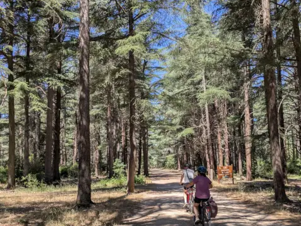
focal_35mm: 34
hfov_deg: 53.6
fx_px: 296
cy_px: 124
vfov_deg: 41.7
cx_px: 179
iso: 49
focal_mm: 4.38
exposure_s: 1/1299
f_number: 1.73
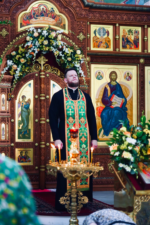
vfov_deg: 28.8
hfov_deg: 19.5
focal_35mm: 70
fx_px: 437
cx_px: 75
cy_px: 112
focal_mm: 70
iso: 3200
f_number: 2.8
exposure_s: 1/200
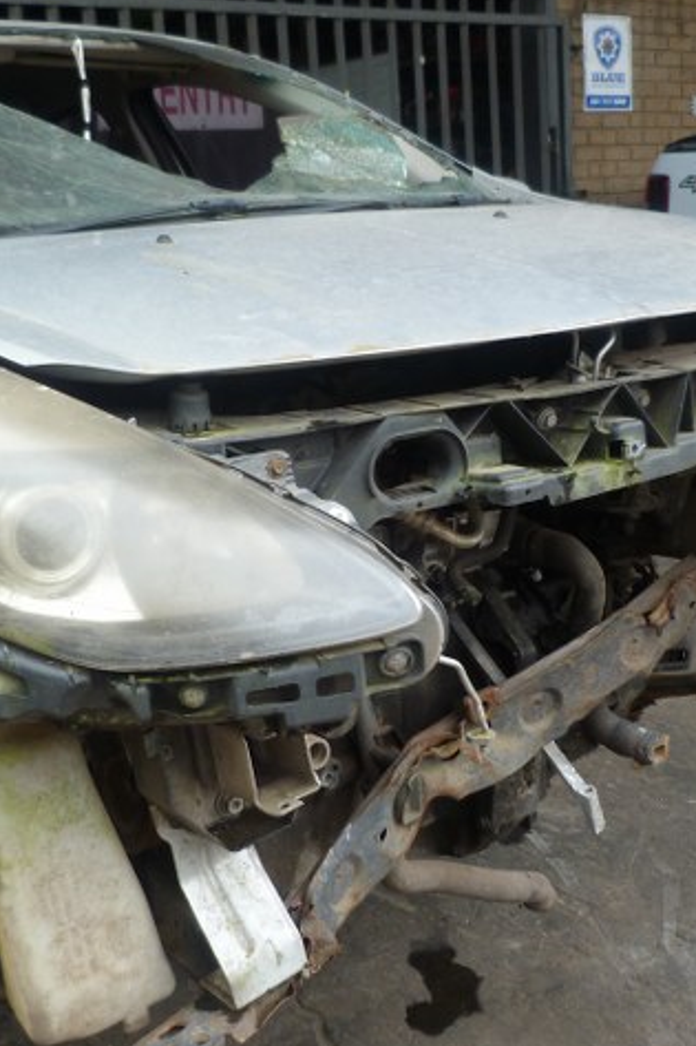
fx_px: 1277
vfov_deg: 44.5
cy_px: 522
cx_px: 351
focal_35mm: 44
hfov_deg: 30.5
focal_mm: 4.5
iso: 80
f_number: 2.8
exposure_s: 1/100
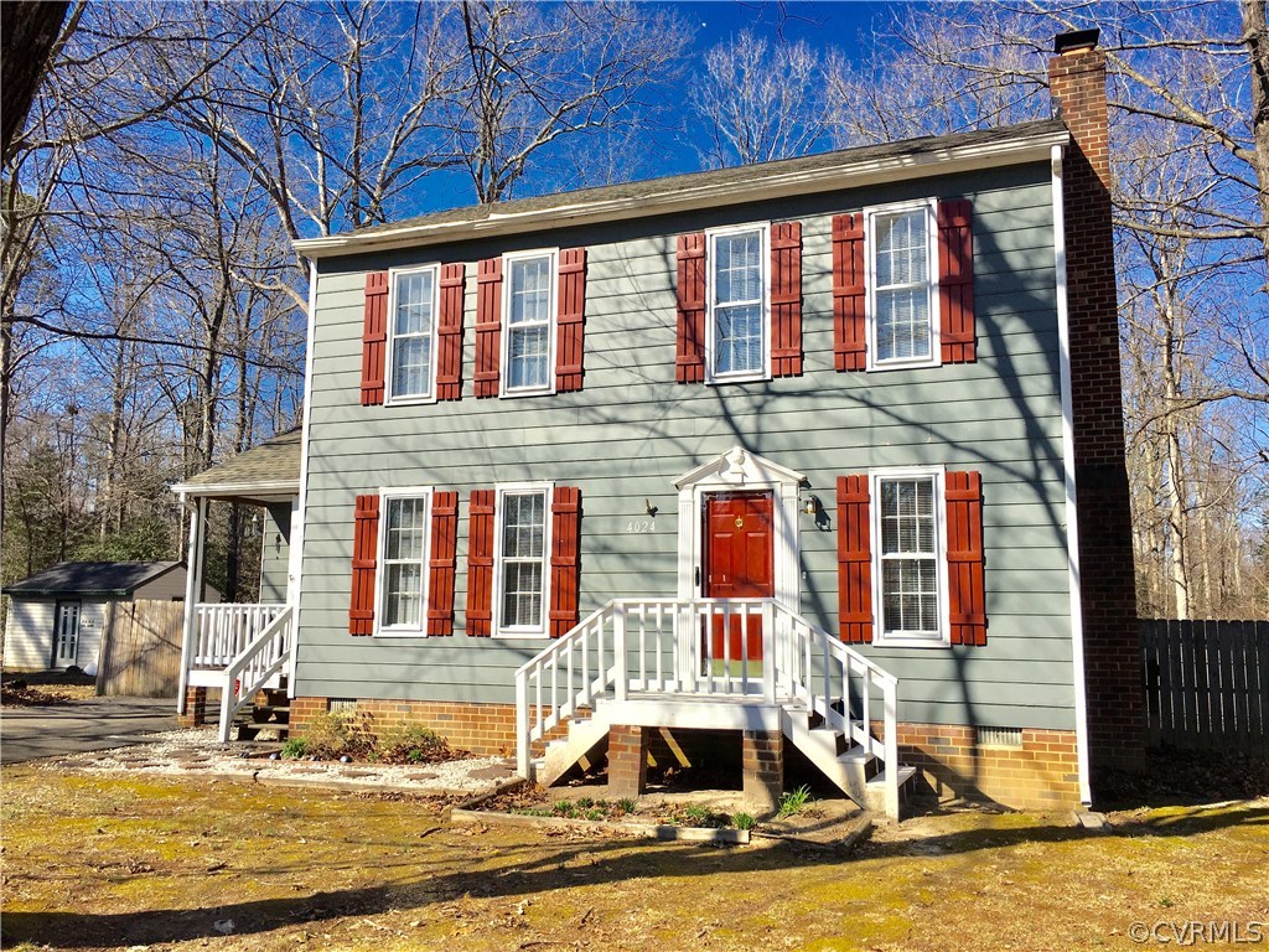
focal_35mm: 29
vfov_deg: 48.2
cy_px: 476
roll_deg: -1.1
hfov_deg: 61.7
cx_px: 634
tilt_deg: +8.1
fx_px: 1063
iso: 25
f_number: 2.2
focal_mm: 4.15
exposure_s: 1/1789
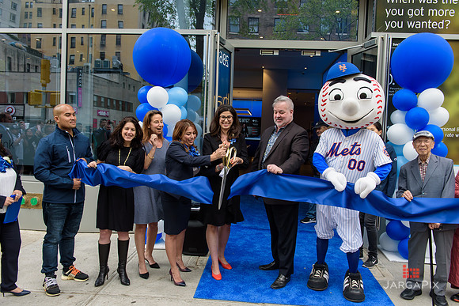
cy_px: 153
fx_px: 395
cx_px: 230
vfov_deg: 42.3
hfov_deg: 60.3
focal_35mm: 31
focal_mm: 31
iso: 200
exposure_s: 1/250
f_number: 5
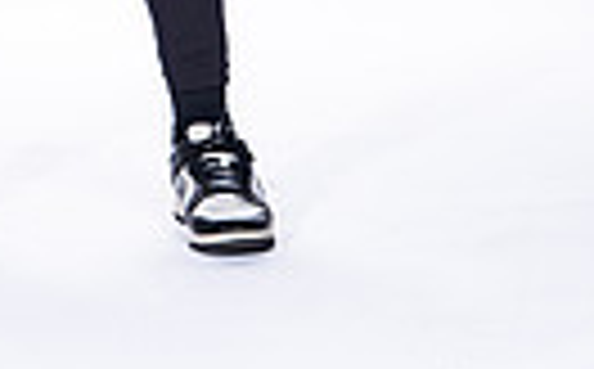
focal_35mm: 299
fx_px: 4832
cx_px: 68
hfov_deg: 7.0
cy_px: -612
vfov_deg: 4.3
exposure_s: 1/250
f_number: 8
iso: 250
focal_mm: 86
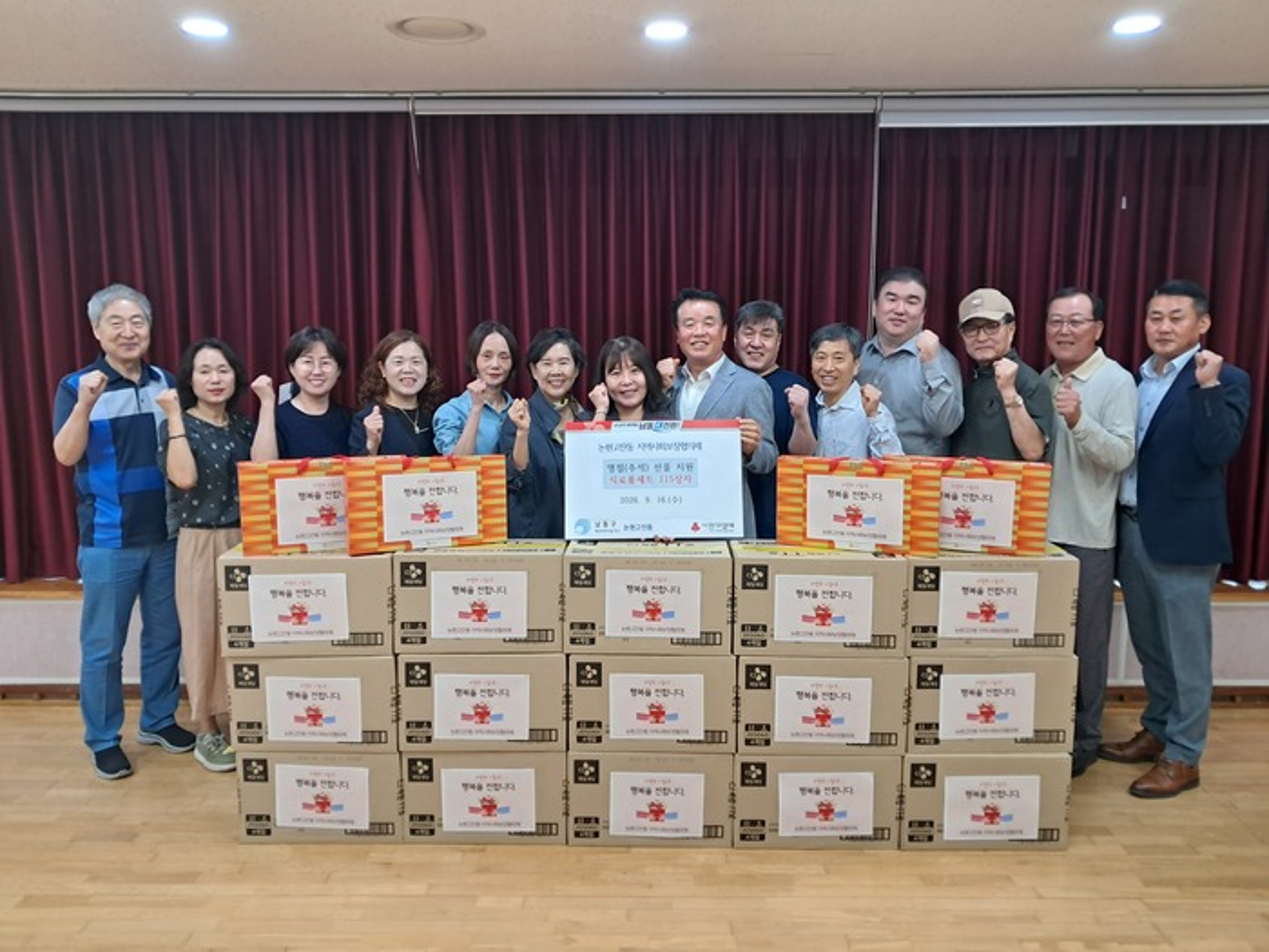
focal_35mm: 27
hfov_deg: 65.3
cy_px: 476
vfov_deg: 51.4
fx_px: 990
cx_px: 634
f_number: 1.8
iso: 200
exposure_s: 1/50
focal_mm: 4
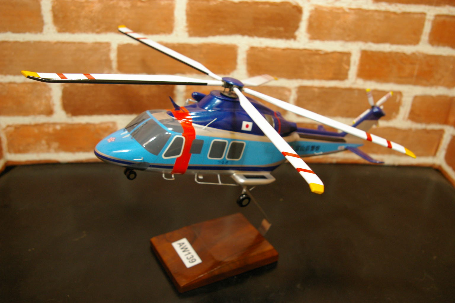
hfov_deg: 53.1
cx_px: 228
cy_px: 152
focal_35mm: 36
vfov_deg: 36.9
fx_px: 455
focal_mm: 24
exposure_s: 1/30
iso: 800
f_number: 5.6
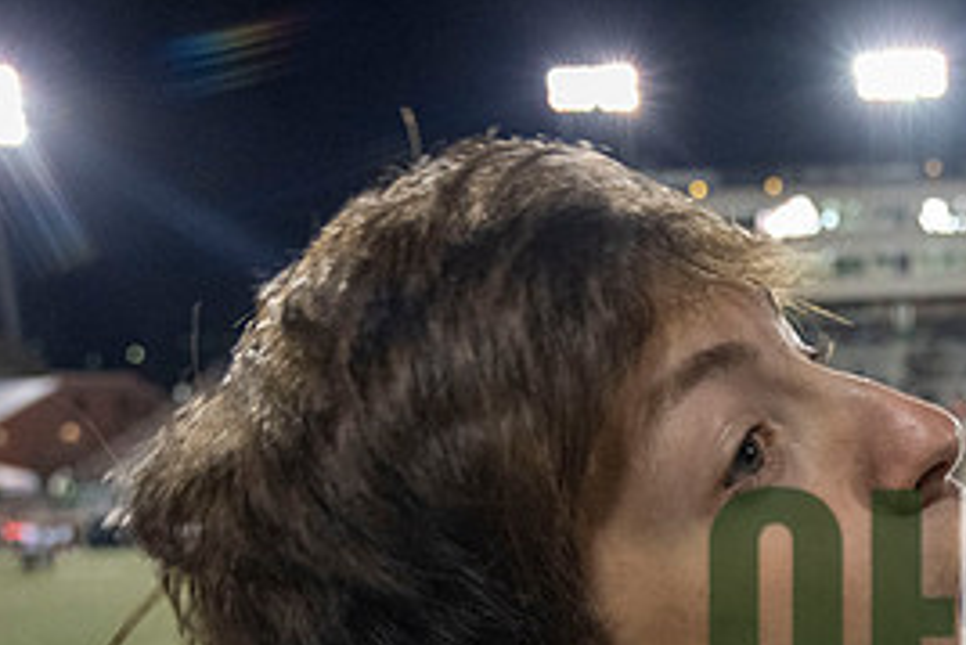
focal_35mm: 52
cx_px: 980
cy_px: 658
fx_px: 1396
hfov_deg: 34.5
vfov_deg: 24.7
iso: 3200
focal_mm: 24
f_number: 4
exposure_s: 1/500
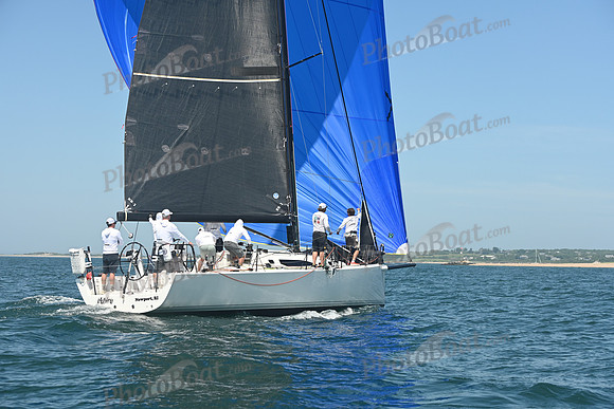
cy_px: 204
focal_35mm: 70
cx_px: 307
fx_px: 1194
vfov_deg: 19.5
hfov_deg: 28.8
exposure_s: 1/1000
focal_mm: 70
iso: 320
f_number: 7.1
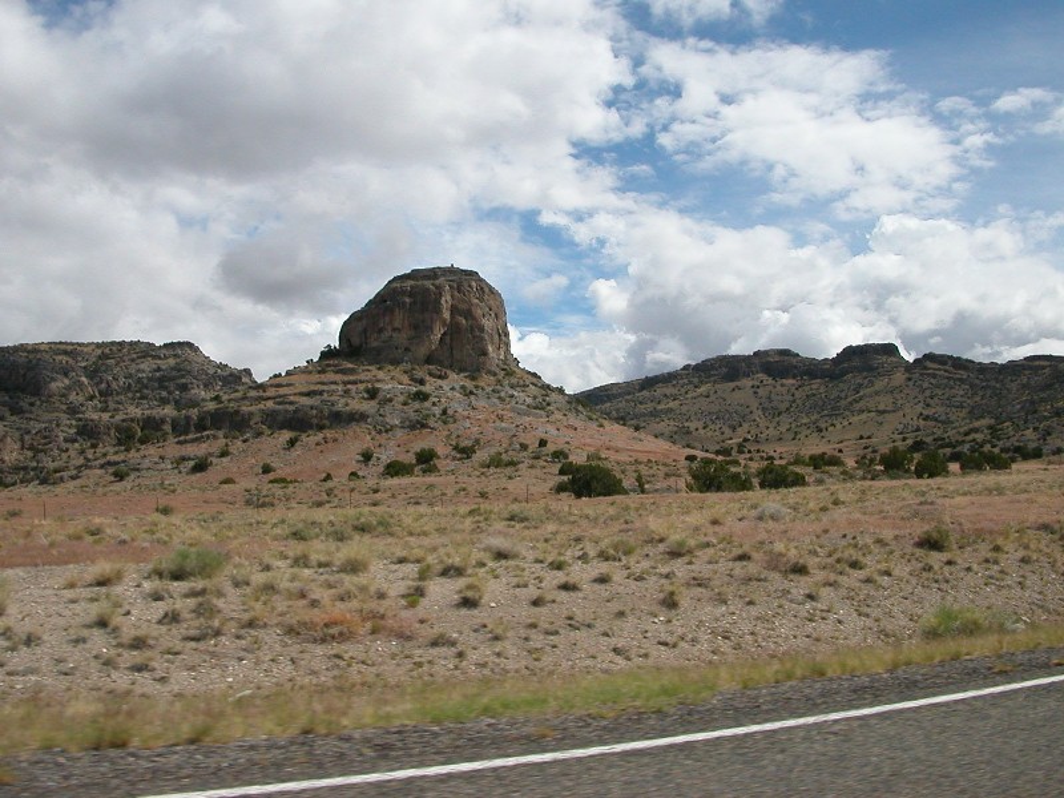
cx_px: 532
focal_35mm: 37
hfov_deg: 50.1
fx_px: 1137
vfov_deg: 38.7
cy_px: 399
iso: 100
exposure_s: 1/1318
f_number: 4.5
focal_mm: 5.6
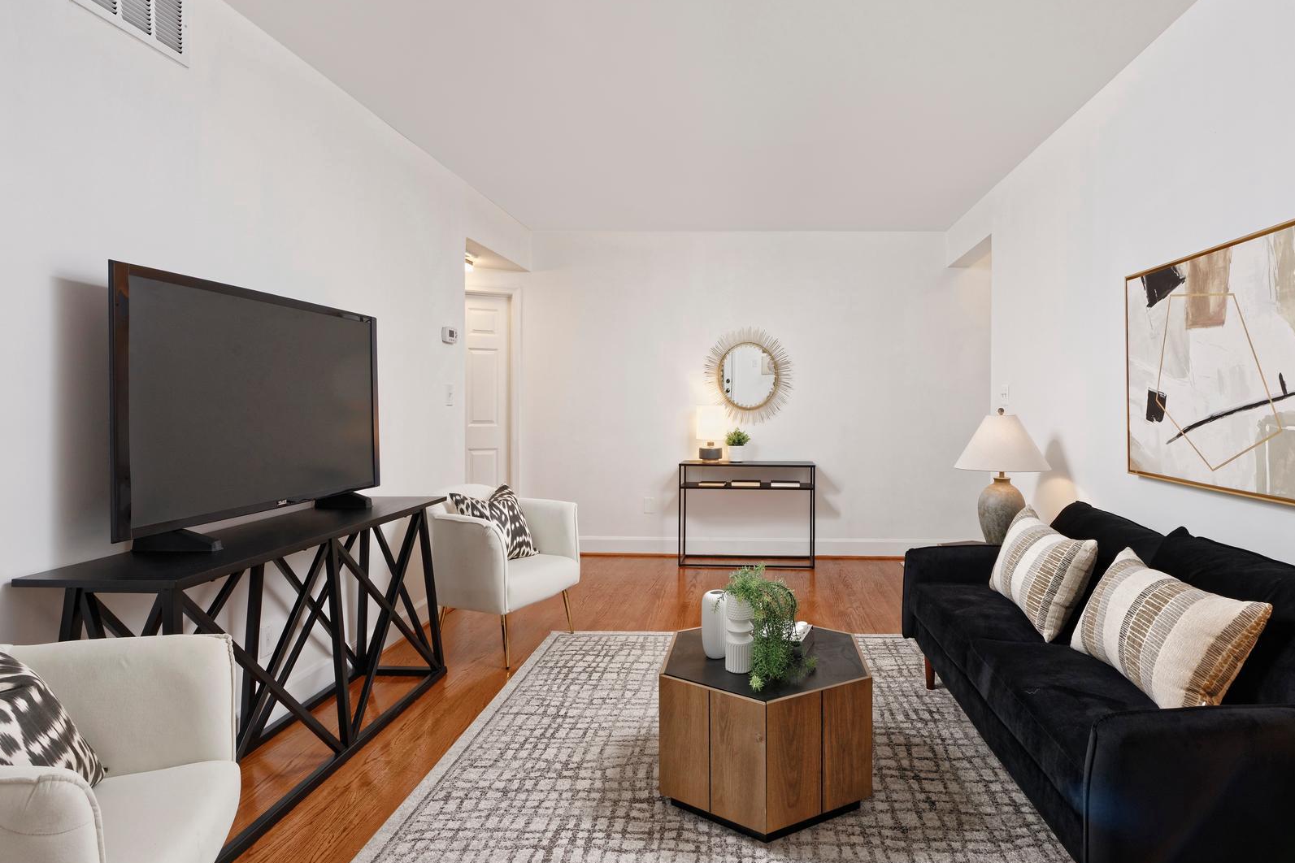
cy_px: 480
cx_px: 741
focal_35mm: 18
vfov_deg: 67.2
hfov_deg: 89.4
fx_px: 647
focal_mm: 14
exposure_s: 1/10
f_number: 11
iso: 320
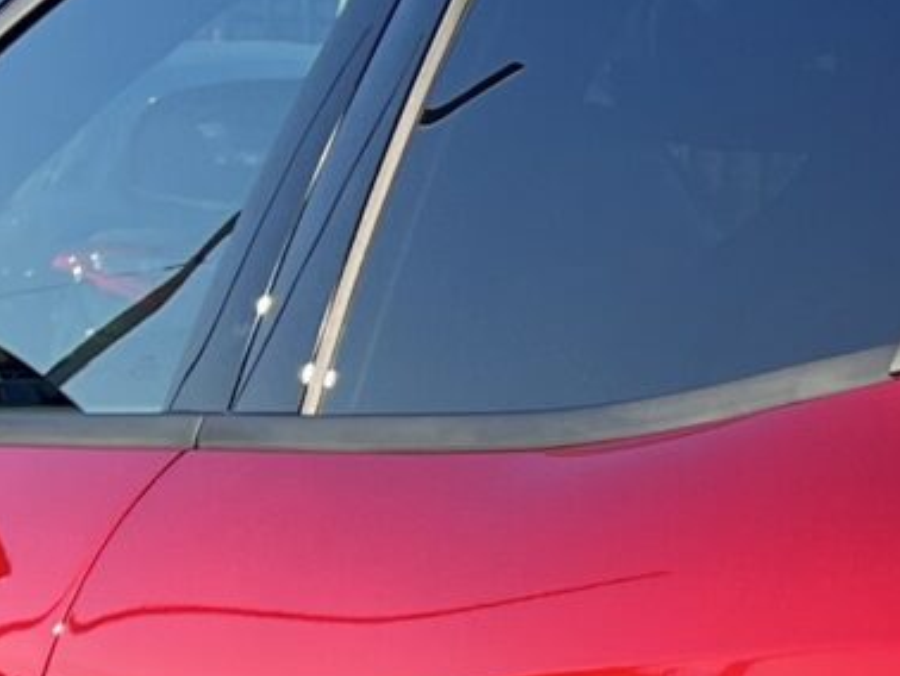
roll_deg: -3.0
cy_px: 1238
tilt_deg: -13.5
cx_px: 1745
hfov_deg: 10.4
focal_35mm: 176
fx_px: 4579
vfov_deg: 8.1
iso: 50
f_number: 1.5
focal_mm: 5.7
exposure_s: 1/1808
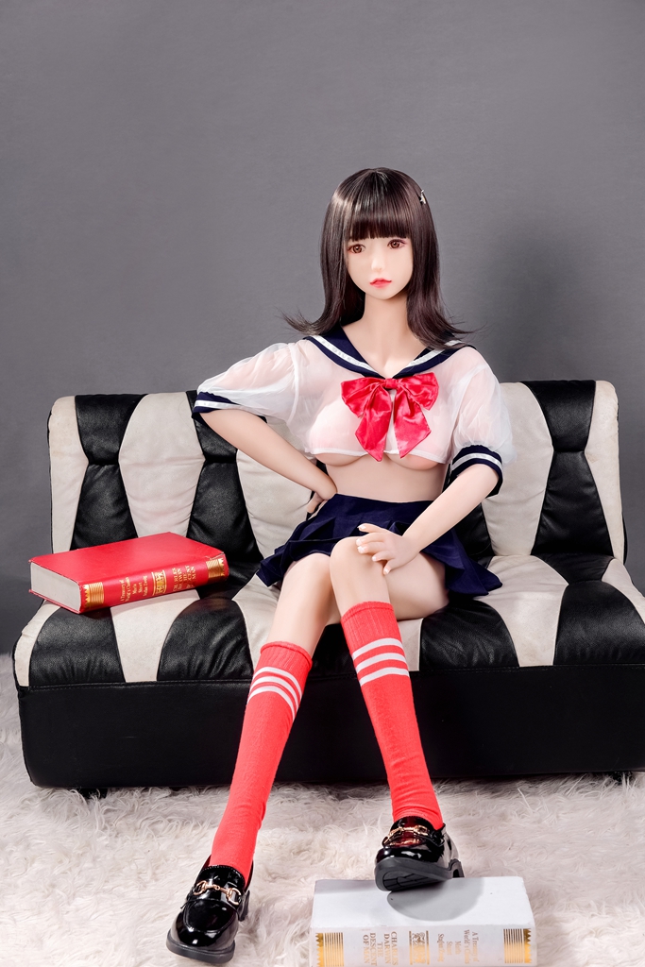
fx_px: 1612
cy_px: 484
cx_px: 322
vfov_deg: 33.4
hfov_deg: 22.6
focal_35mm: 60
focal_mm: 60
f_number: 9
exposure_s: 1/125
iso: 100
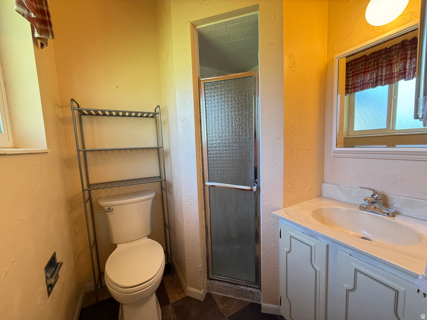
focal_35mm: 14
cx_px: 214
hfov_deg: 102.1
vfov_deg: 85.7
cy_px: 160
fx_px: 173
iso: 250
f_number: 2.2
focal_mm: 2.22
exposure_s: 1/60
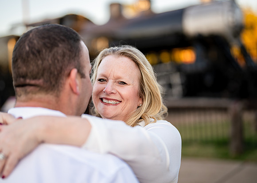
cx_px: 124
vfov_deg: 25.9
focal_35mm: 55
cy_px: 88
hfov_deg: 35.7
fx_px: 399
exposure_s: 1/800
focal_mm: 50
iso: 100
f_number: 1.2
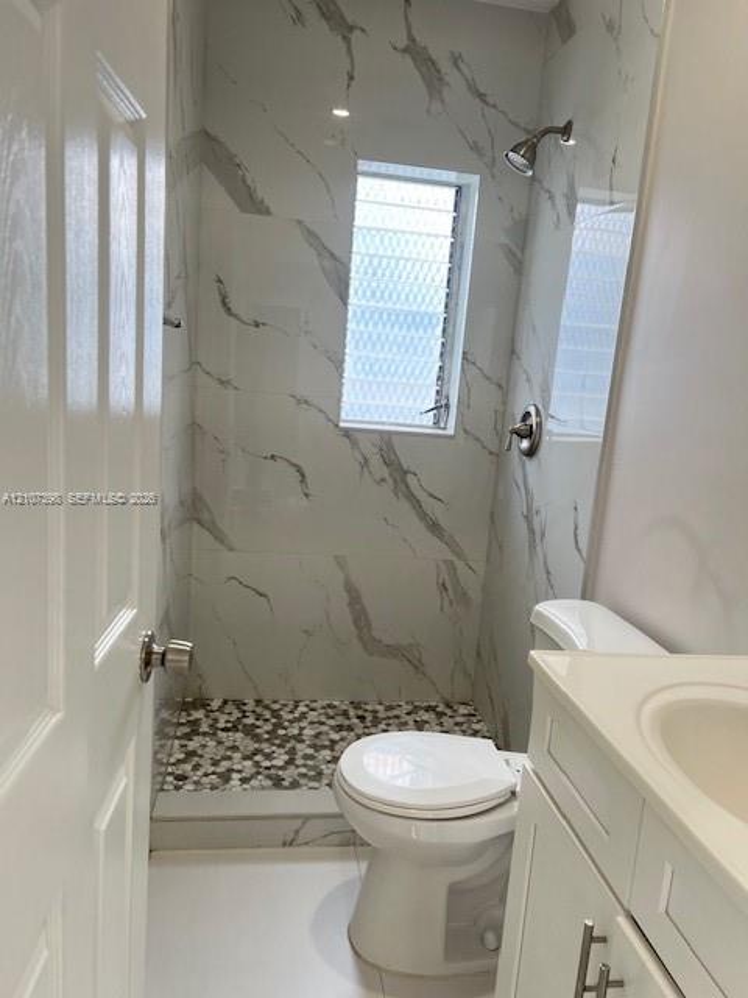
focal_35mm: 26
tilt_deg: -8.3
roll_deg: -5.6
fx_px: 749
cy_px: 499
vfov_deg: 67.3
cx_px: 374
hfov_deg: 53.1
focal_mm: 5.7
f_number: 1.5
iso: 100
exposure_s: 1/120
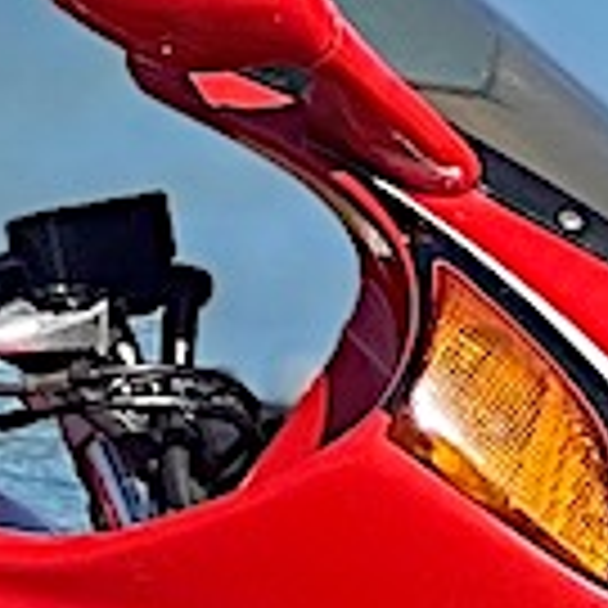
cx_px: -631
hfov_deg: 2.9
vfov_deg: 2.9
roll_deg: +0.4
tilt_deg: -6.1
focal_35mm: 607
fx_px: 12062
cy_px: 1085
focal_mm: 9
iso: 32
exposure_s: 1/573
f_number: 2.8
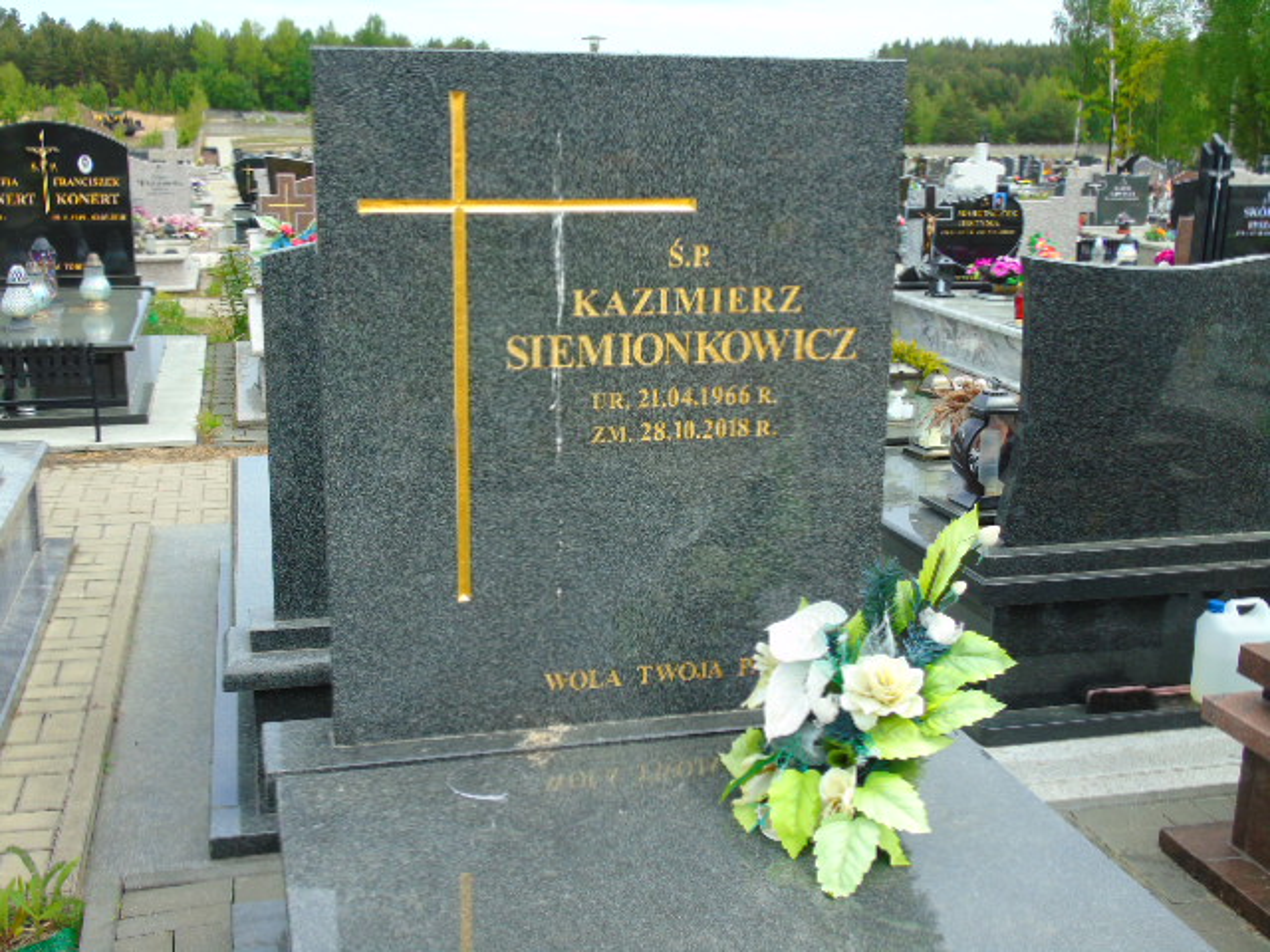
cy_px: 476
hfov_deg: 46.8
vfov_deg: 36.0
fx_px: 1468
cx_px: 635
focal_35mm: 40
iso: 80
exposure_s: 1/250
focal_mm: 7.1
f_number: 3.9
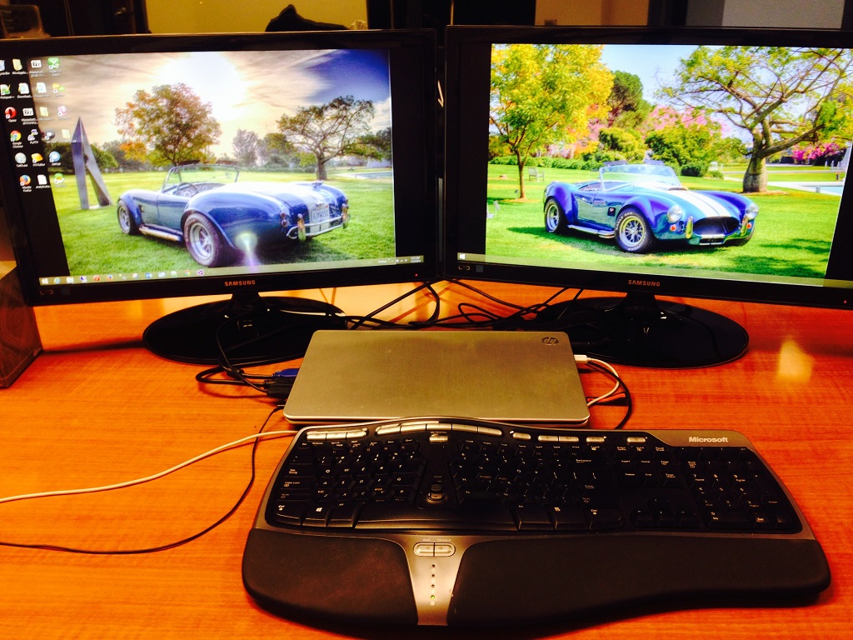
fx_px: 813
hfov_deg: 55.4
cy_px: 320
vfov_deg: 42.9
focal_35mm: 33
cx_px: 426
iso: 50
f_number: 2.4
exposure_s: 1/20
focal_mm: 4.12
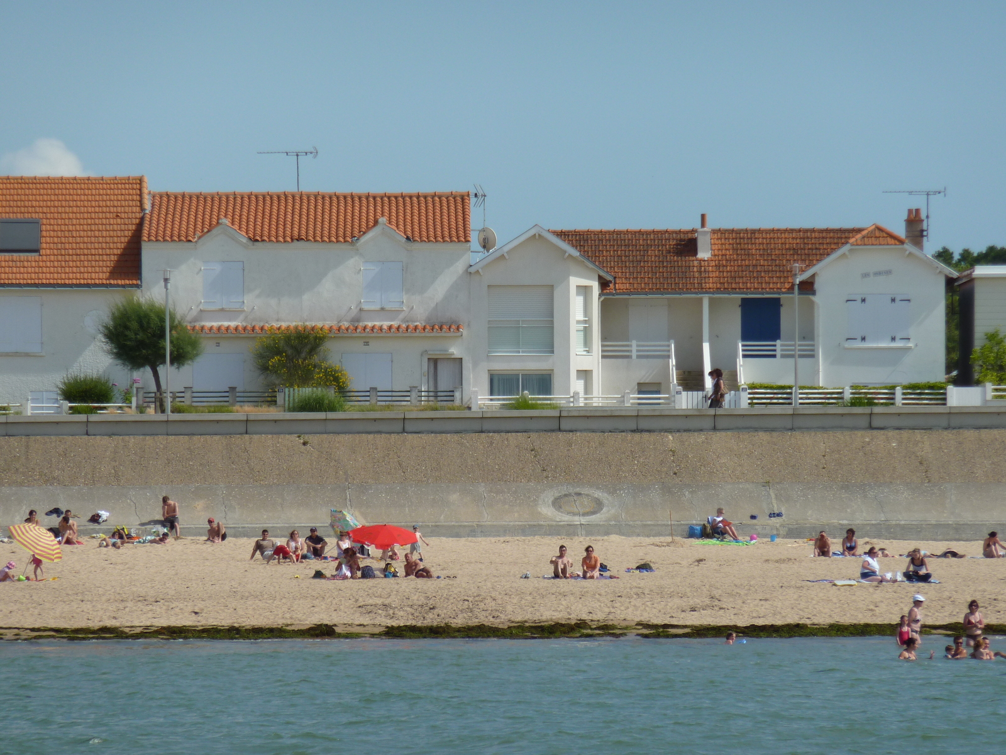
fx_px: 8719
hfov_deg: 6.6
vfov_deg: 5.0
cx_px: 503
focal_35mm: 300
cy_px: 378
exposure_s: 1/640
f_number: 5.6
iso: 80
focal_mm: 49.2
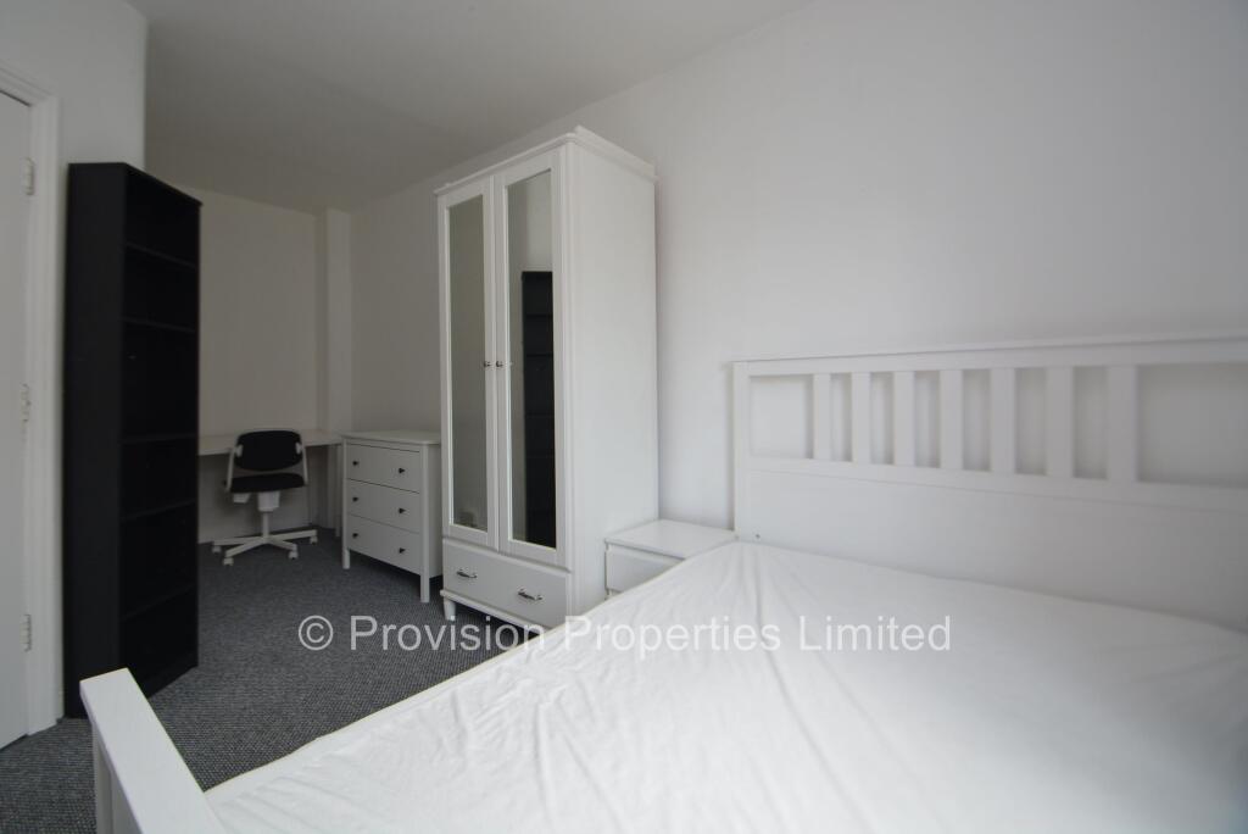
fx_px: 520
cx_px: 624
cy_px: 417
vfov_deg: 77.4
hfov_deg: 100.4
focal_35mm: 15
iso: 400
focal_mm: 10
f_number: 4.8
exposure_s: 1/90
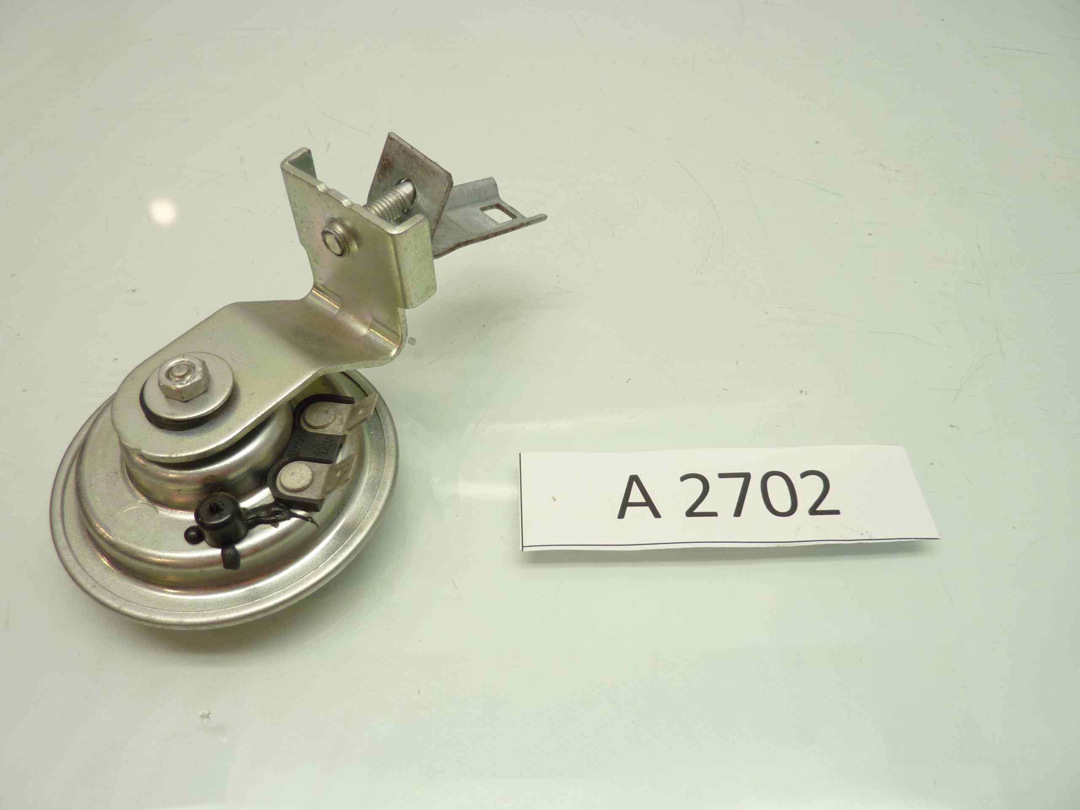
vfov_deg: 54.9
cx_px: 540
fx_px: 780
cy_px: 405
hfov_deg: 69.4
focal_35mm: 25
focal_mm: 4.1
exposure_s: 1/20
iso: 80
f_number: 3.3
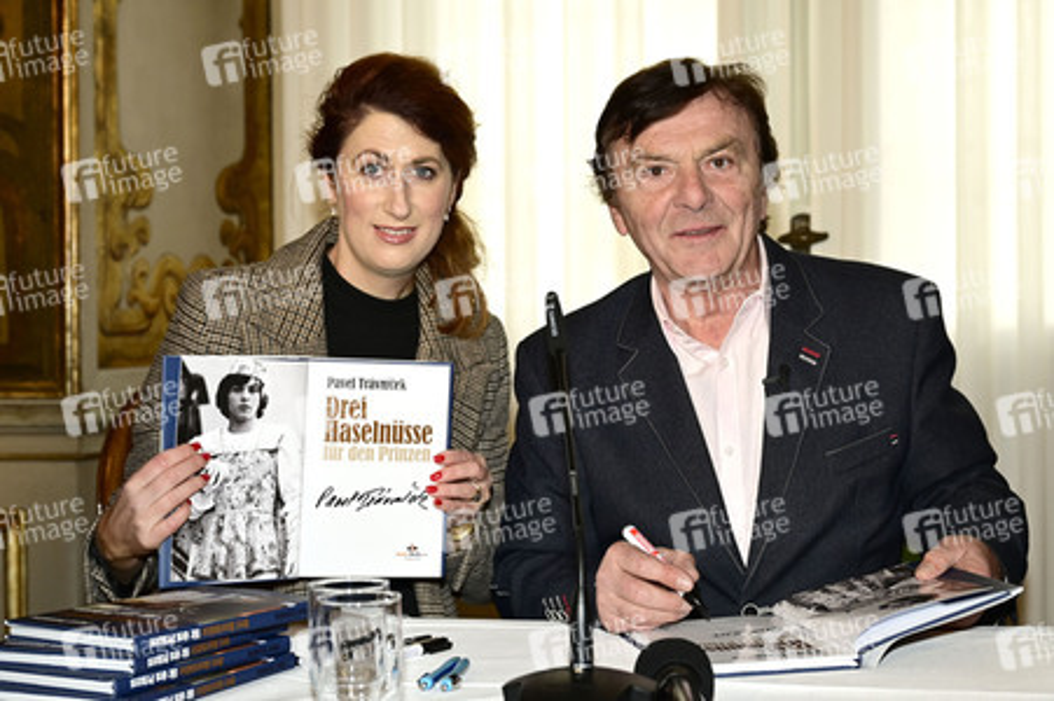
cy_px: 350
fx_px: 1375
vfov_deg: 28.6
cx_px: 527
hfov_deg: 41.9
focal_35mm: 47
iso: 1000
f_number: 5
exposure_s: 1/160
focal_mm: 47
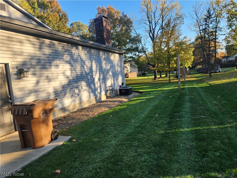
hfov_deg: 73.9
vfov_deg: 58.9
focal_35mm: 23
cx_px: 118
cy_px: 89
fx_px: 157
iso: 20
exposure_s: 1/291
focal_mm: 5.4
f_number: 1.8
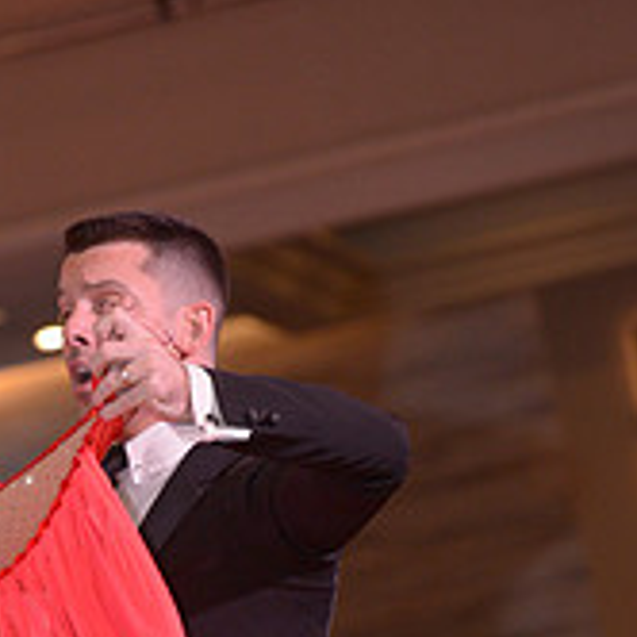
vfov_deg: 4.8
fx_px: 7537
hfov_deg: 4.8
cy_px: 890
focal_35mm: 362
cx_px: -63
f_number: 4.5
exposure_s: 1/200
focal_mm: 122
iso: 1250
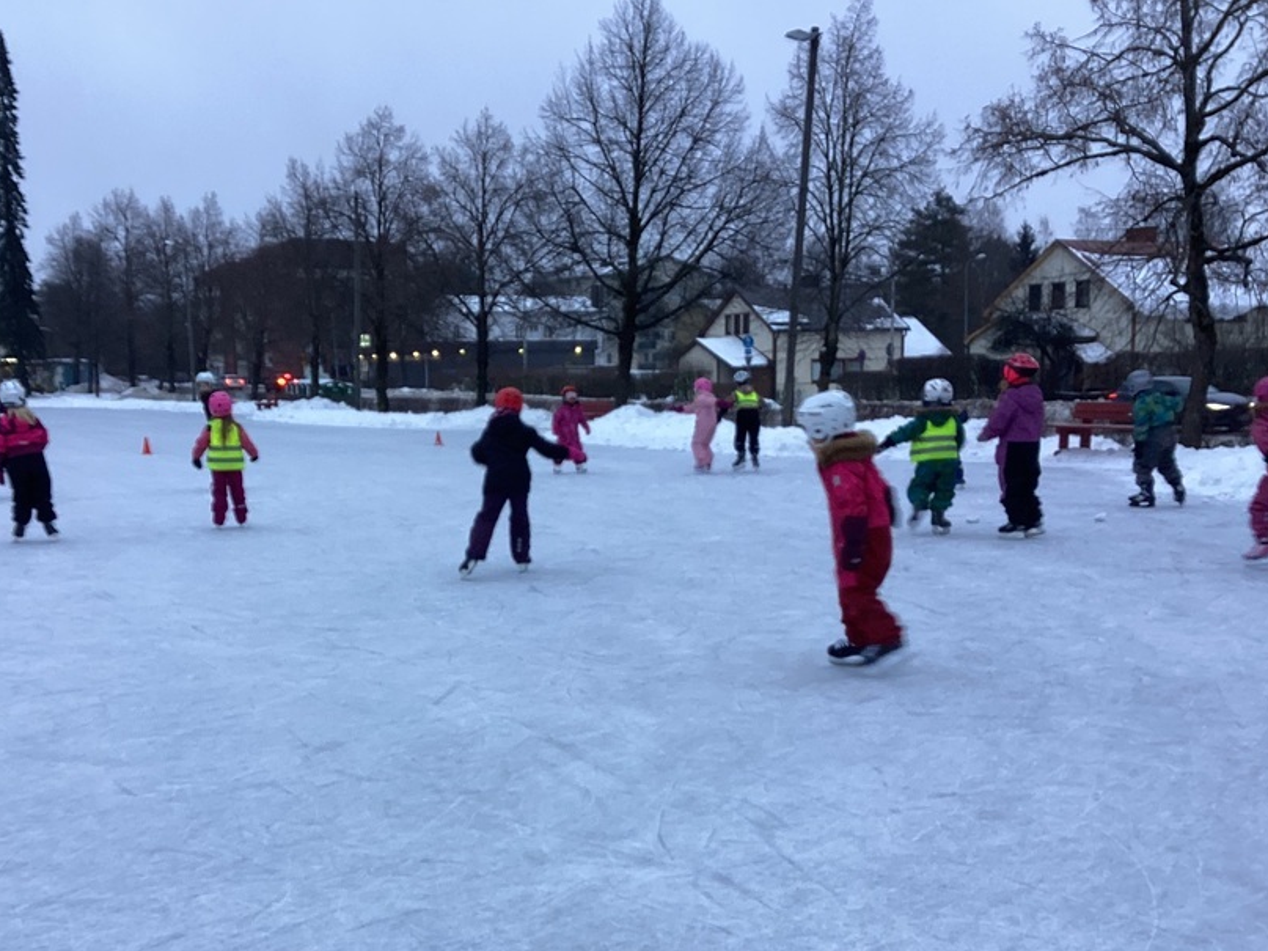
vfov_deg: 34.8
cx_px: 557
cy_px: 627
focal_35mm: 41
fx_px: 1502
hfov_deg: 45.7
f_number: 2.4
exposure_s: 1/50
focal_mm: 3.3
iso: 50
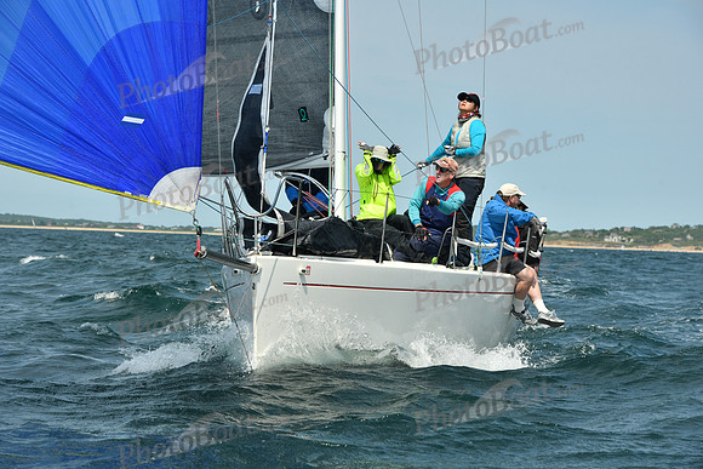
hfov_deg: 15.8
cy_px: 234
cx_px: 352
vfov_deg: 10.6
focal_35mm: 130
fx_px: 2539
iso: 320
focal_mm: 130
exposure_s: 1/1250
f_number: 9
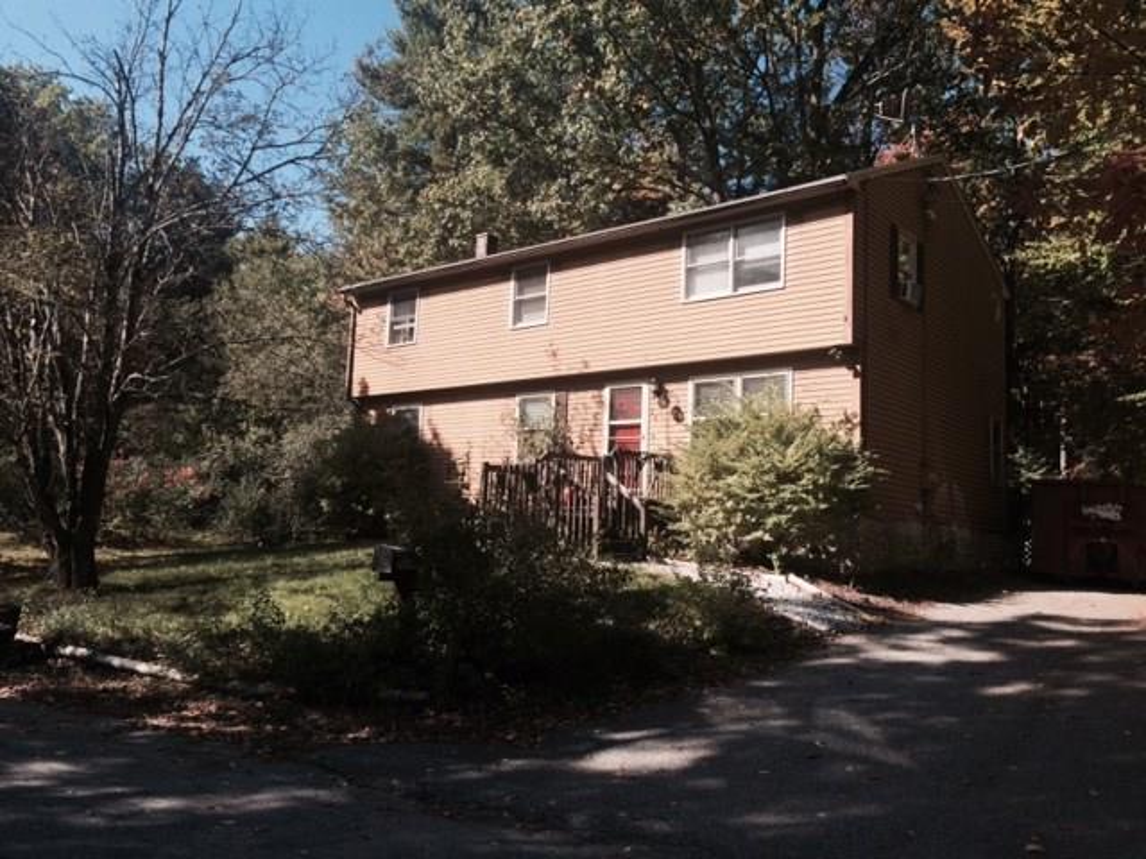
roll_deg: -1.8
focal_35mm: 29
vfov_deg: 48.2
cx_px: 573
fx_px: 960
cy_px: 430
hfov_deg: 61.7
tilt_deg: +4.6
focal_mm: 4.15
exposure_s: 1/1026
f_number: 2.2
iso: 32
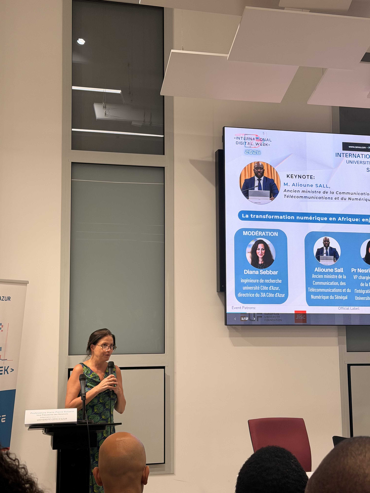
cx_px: 185
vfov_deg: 39.7
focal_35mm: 48
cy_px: 246
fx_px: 684
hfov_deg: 30.3
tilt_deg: +6.5
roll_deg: +0.4
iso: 50
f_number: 1.78
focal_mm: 6.76
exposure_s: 1/120
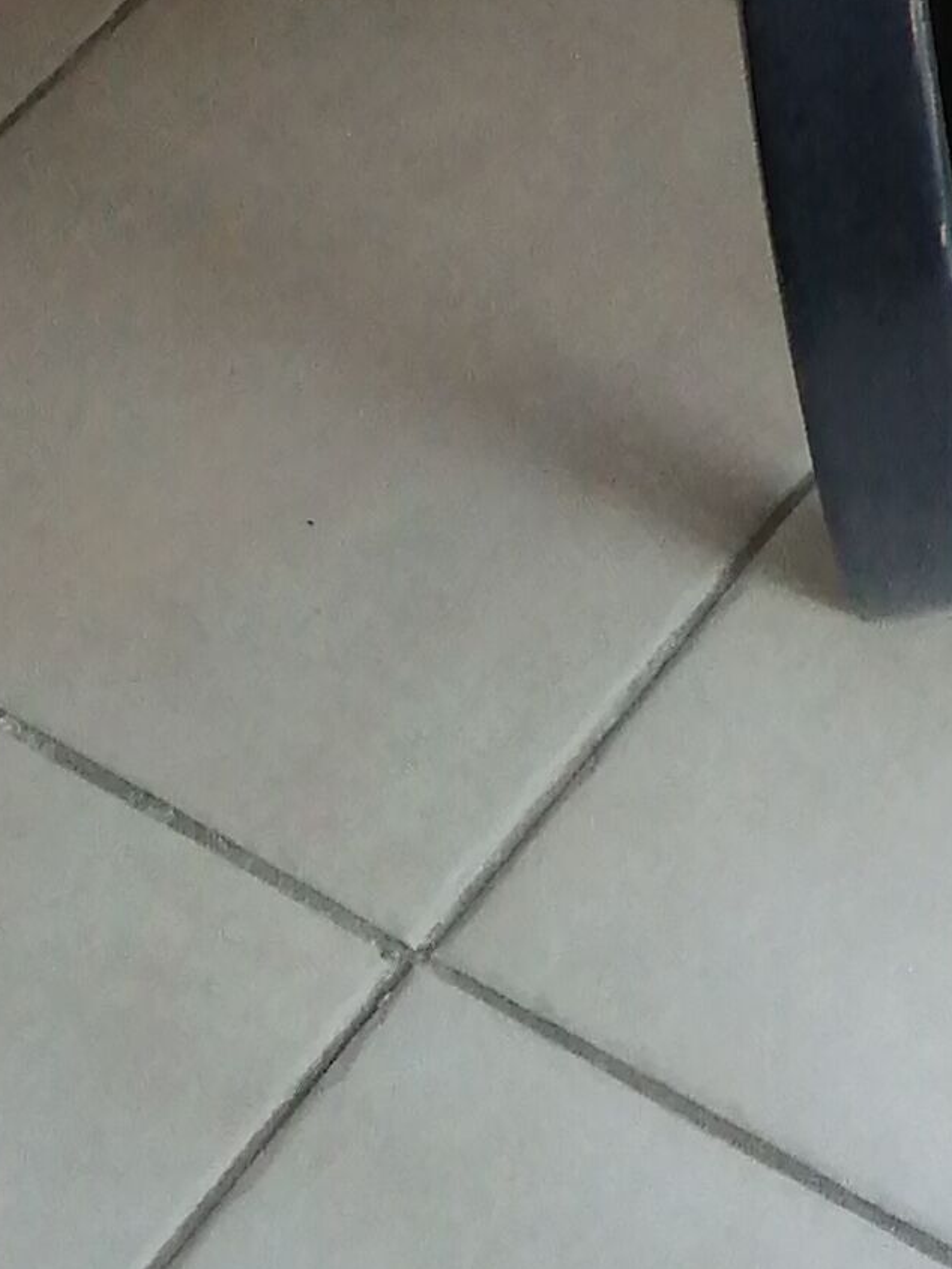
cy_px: -1356
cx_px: 2059
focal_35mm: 128
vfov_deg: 13.1
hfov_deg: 10.4
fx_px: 4692
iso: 100
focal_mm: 3.46
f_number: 1.8
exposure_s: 1/100
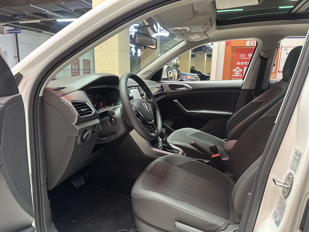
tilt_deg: -11.9
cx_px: 154
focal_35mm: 24
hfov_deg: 71.6
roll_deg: -1.4
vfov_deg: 56.8
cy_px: 116
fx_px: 214
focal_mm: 6.86
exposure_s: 1/61
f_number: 1.78
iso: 250
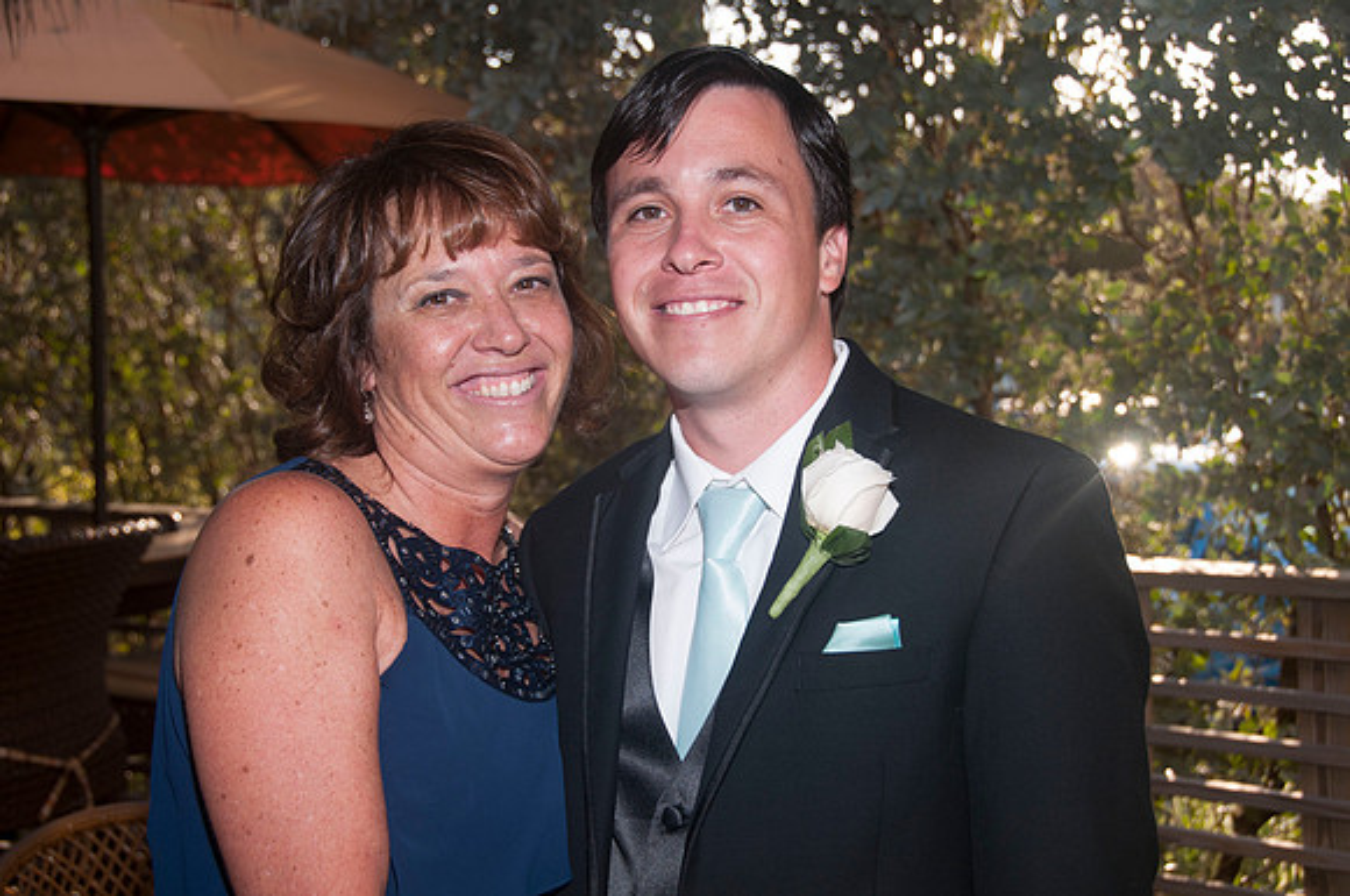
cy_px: 448
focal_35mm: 57
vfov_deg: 23.7
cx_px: 675
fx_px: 2135
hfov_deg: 35.1
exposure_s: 1/250
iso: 100
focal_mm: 38
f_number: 5.6
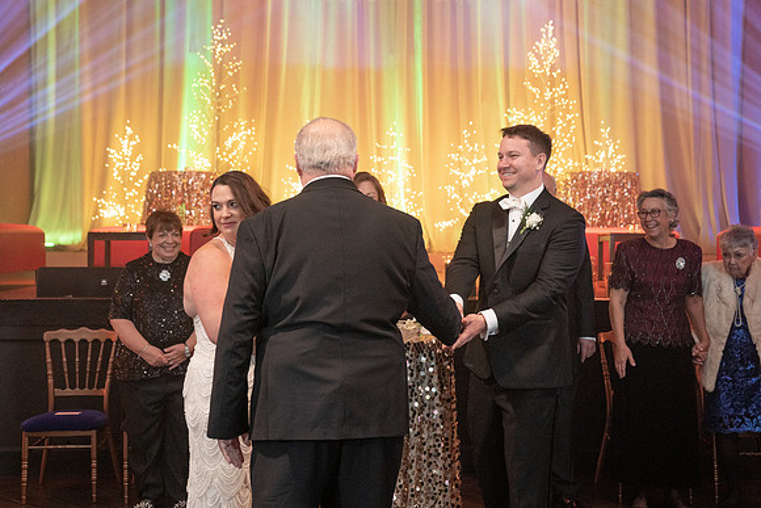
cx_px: 372
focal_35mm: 50
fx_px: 1066
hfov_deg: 39.3
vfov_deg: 26.8
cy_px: 259
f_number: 4
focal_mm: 48
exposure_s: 1/100
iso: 4000
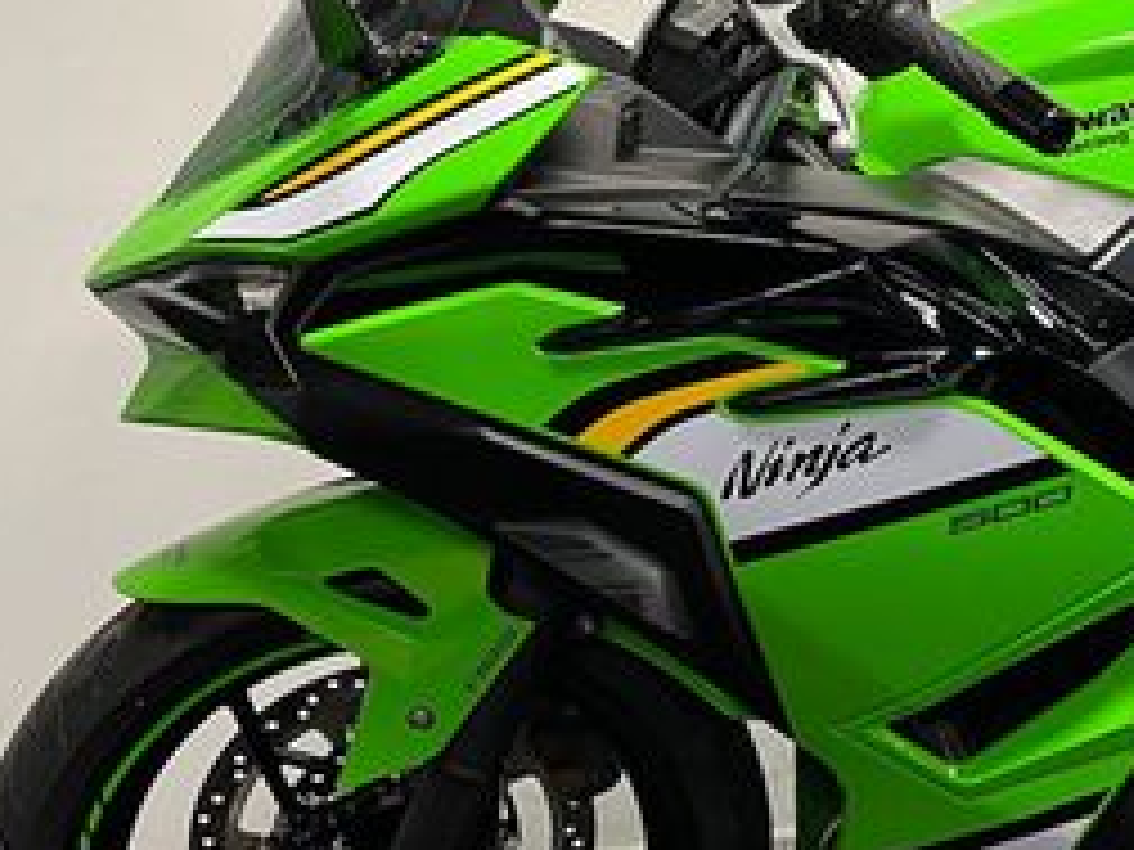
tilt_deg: -11.3
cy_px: 427
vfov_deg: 22.3
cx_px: 1125
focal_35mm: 66
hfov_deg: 27.7
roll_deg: -0.1
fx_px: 2162
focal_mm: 5.1
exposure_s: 1/50
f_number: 1.6
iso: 100
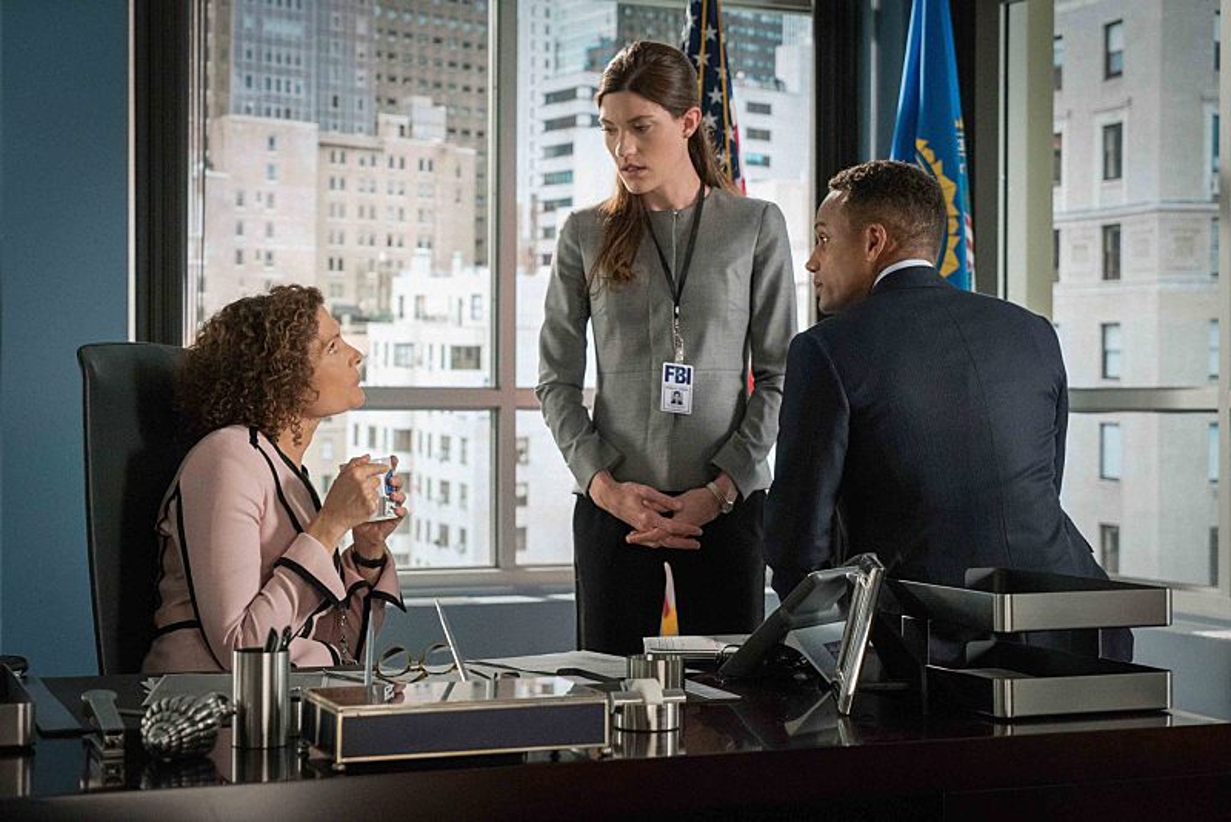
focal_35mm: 61
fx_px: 2087
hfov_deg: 32.9
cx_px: 616
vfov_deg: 22.3
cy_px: 411
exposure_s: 1/100
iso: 5000
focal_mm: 61
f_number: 5
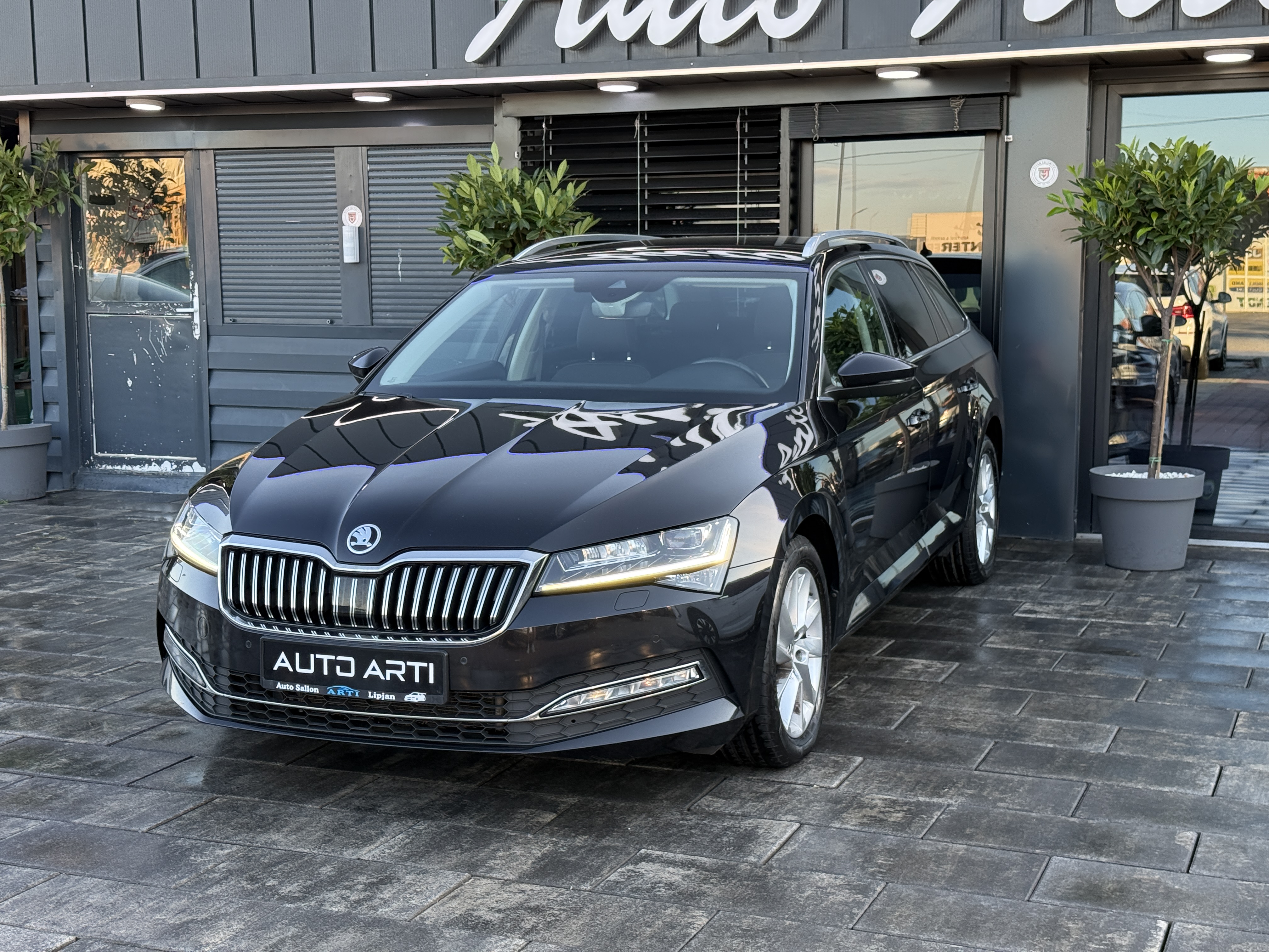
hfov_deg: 39.7
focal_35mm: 48
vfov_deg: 30.3
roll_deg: +0.2
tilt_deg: -5.8
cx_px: 634
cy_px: 476
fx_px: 1760
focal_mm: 6.76
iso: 100
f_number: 1.78
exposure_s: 1/242
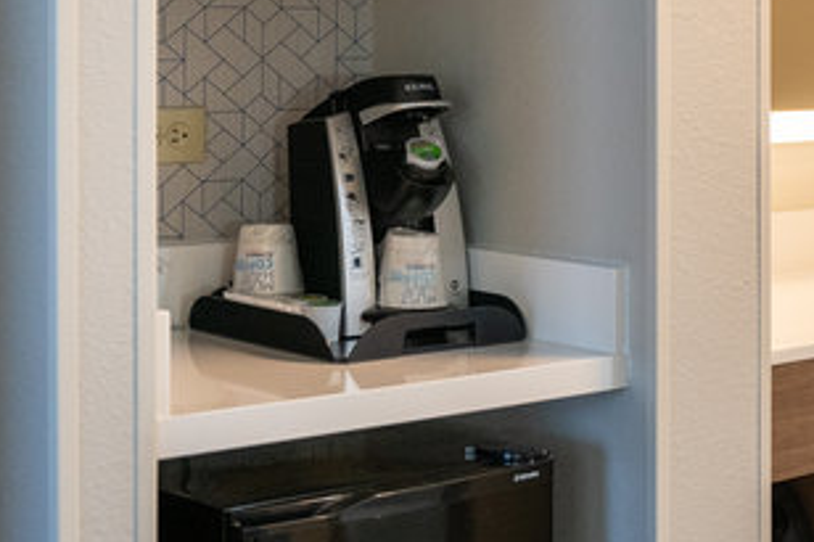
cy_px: 7
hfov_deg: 23.6
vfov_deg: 16.0
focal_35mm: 84
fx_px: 1887
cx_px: 761
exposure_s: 1/60
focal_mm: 32.2
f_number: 3.2
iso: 2000
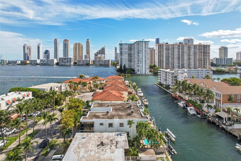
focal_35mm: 22
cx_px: 120
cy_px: 80
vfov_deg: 57.2
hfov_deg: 78.6
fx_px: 147
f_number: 2.8
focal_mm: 8.4
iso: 100
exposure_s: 1/640
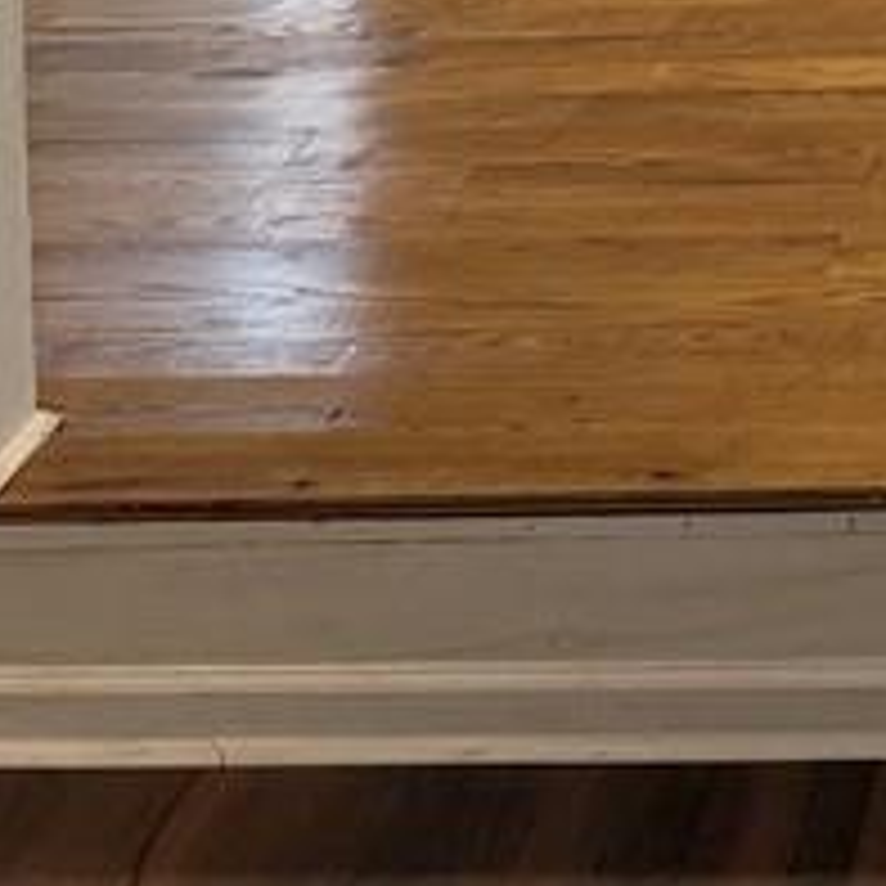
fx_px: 3185
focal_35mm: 110
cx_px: 1471
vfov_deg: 14.1
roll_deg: -0.1
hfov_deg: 14.4
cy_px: -684
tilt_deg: -6.1
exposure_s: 1/60
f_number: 1.78
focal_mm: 6.76
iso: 320
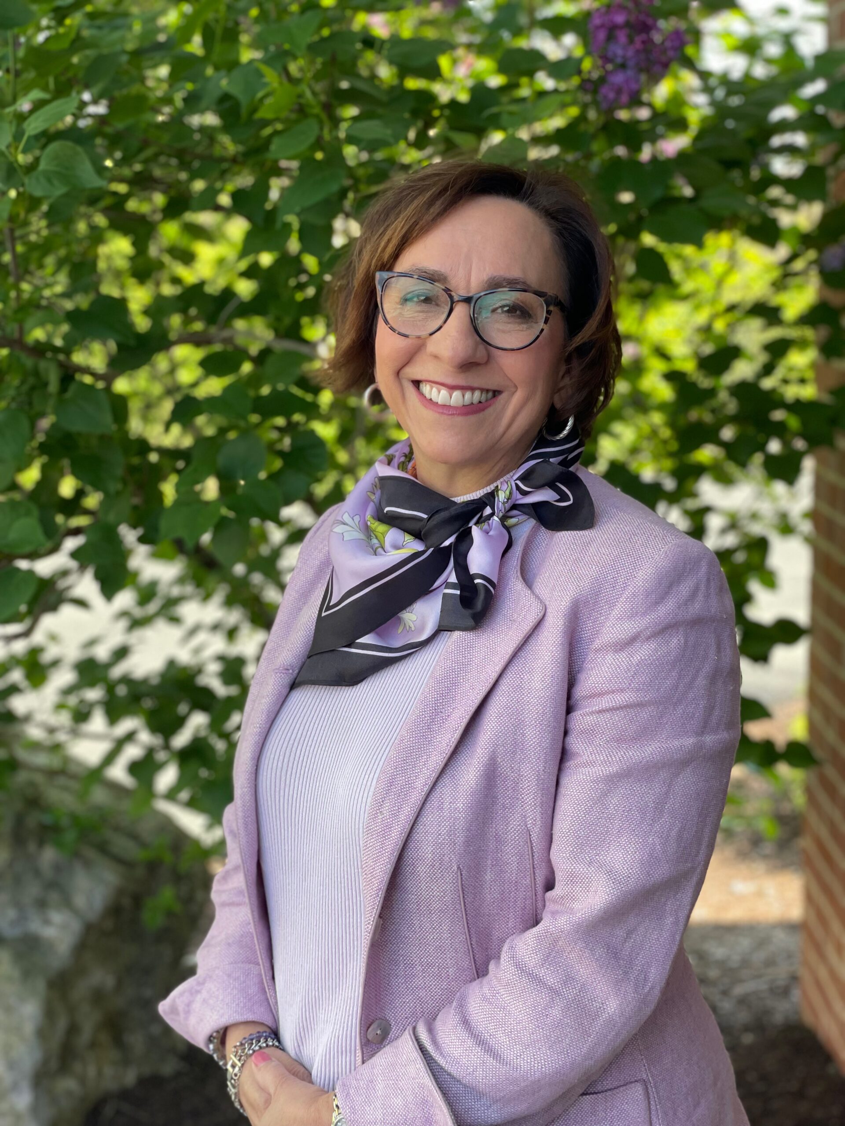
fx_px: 1692
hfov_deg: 28.0
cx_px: 422
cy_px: 563
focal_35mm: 52
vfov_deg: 36.8
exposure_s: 1/122
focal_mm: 6
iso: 50
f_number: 2
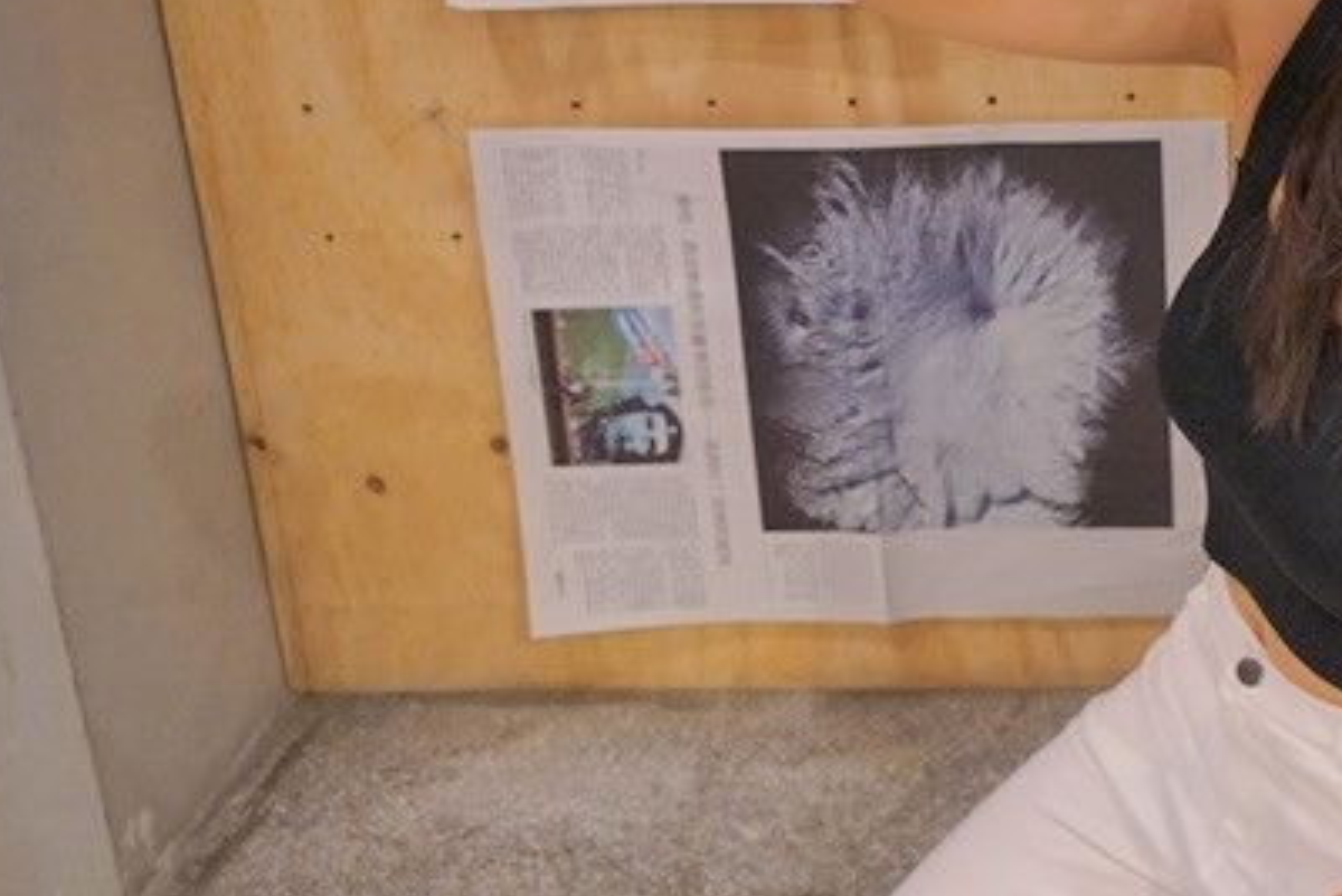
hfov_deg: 32.2
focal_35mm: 58
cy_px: 129
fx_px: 2163
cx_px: 1295
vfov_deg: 22.9
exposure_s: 1/60
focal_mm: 29
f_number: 4
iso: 1600
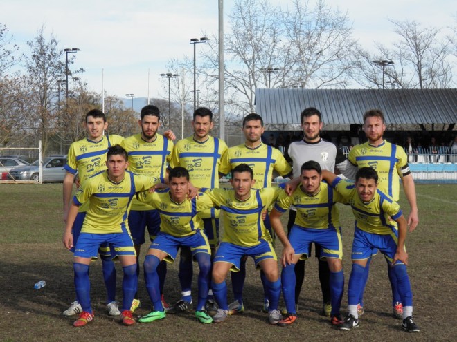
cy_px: 171
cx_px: 228
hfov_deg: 26.7
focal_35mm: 73
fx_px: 964
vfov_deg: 20.2
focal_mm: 13.2
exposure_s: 1/200
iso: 50
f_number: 5.5
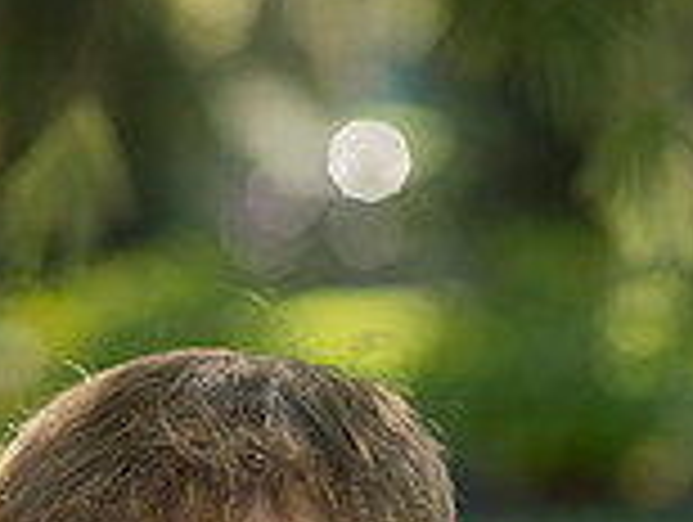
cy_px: 914
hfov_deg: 5.2
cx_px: 243
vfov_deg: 3.9
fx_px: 7599
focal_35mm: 379
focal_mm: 135
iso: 800
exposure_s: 1/640
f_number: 5
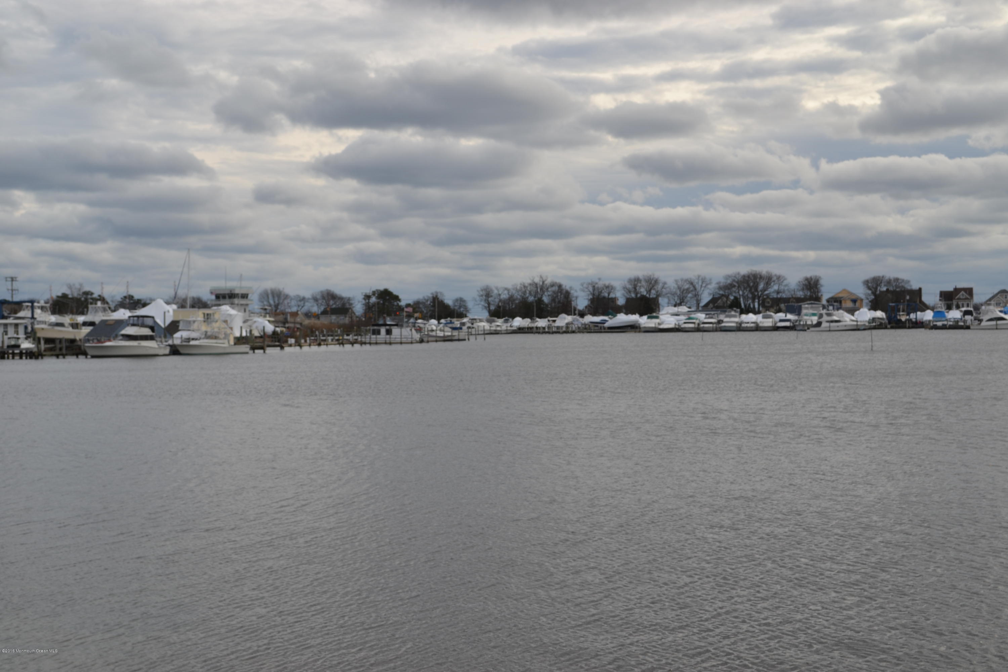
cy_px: 336
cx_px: 504
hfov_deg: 38.9
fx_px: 1428
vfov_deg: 26.5
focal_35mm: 51
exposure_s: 1/250
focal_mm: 34
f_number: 8
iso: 100
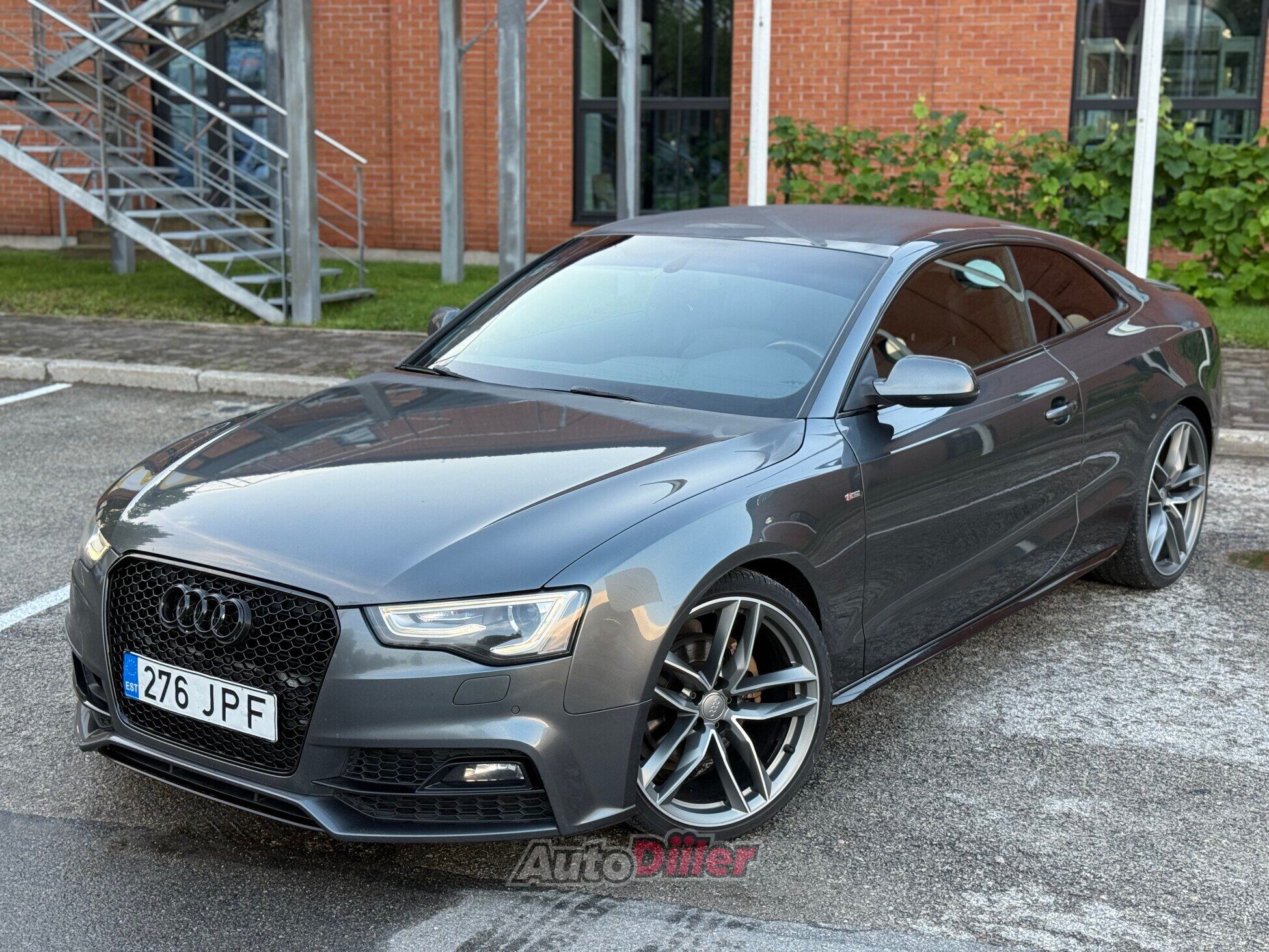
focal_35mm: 48
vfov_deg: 30.3
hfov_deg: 39.7
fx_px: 1760
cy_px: 476
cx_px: 634
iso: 64
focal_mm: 6.76
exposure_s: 1/82
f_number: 1.78
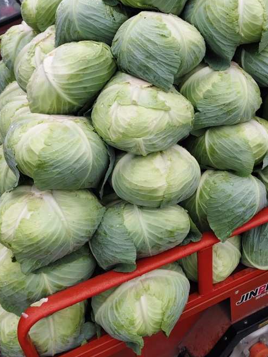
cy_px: 154
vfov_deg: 50.0
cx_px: 165
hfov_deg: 38.4
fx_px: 382
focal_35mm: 37
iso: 368
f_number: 1.88
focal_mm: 5.56
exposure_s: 1/100
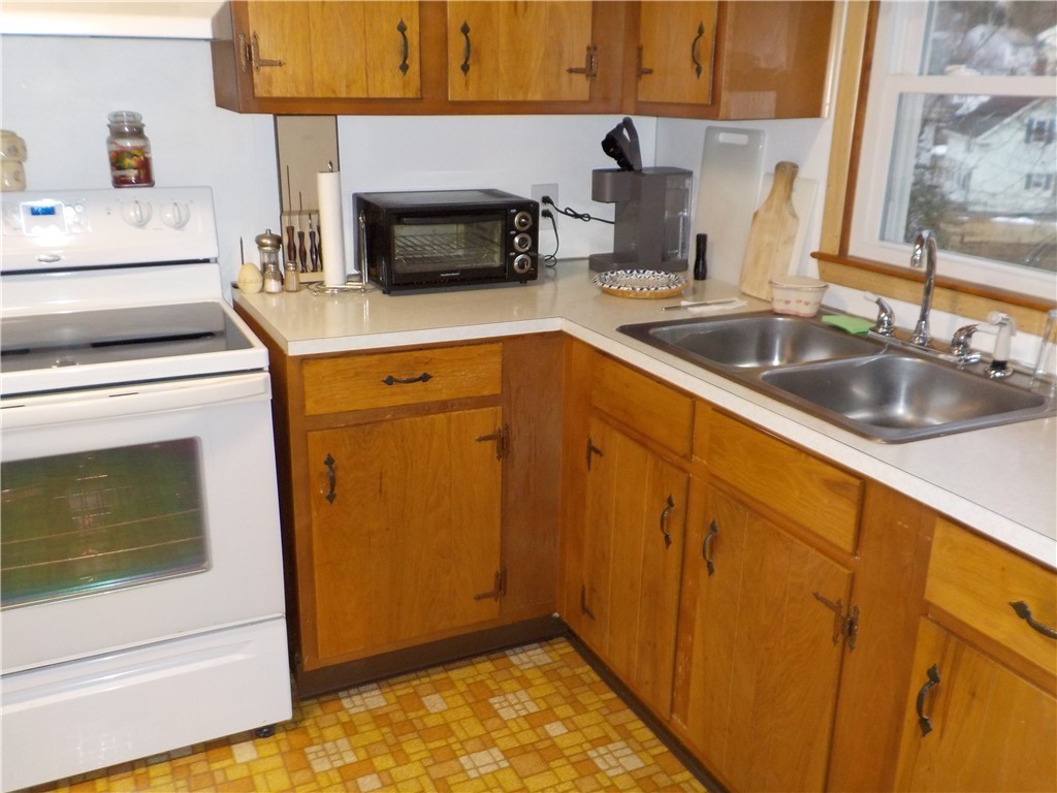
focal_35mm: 30
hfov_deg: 60.0
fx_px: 916
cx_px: 528
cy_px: 396
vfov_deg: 46.8
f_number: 3.3
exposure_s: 1/30
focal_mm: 4.1
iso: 200
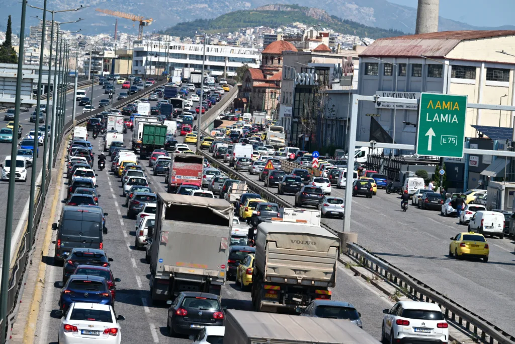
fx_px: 2861
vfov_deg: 6.9
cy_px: 172
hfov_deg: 10.3
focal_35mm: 200
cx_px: 258
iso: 320
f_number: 9
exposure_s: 1/800
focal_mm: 200
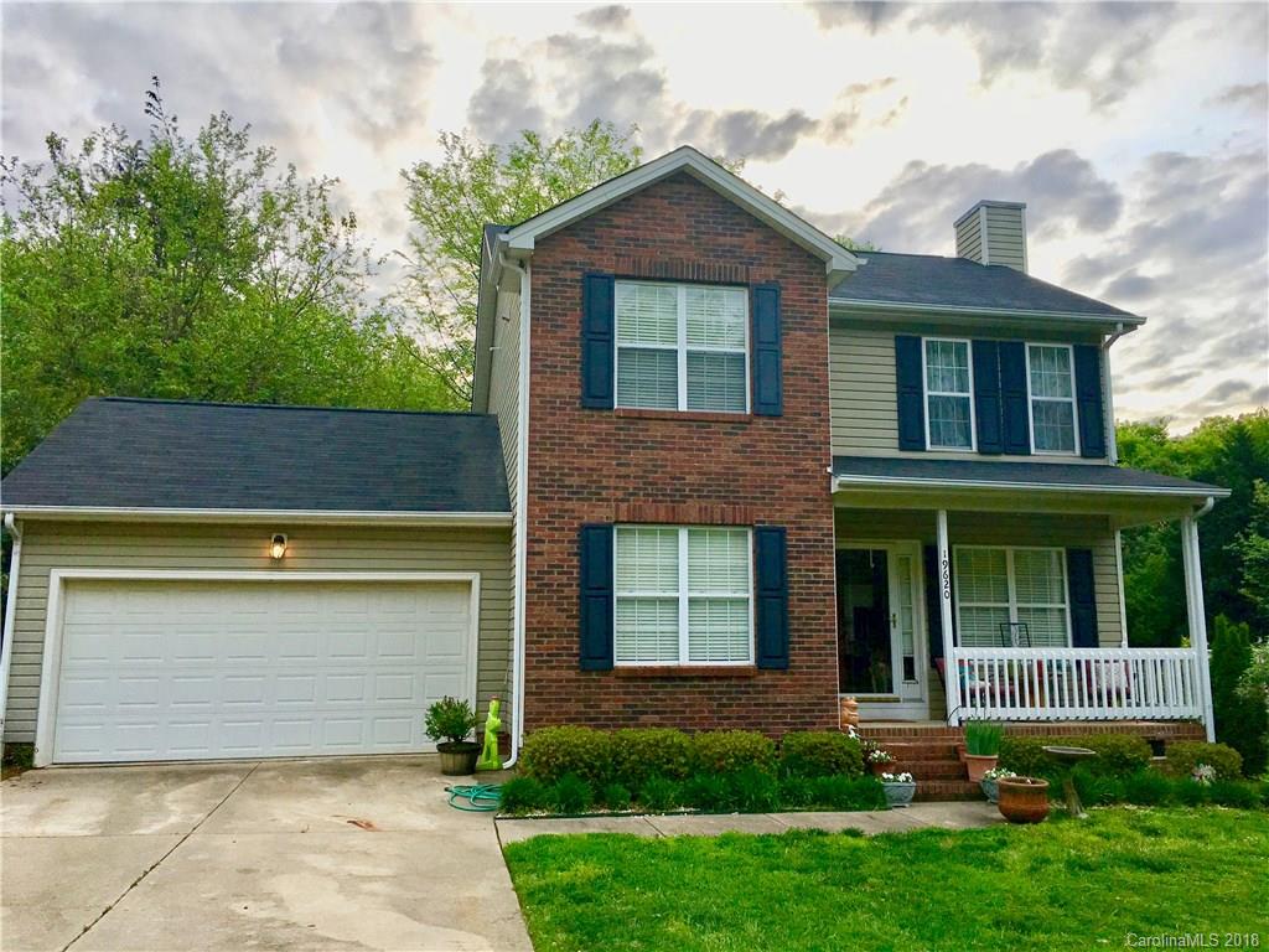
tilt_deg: +8.6
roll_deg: -0.1
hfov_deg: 61.7
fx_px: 1063
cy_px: 476
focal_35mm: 29
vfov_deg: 48.2
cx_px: 634
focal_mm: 4.15
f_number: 2.2
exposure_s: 1/286
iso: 25
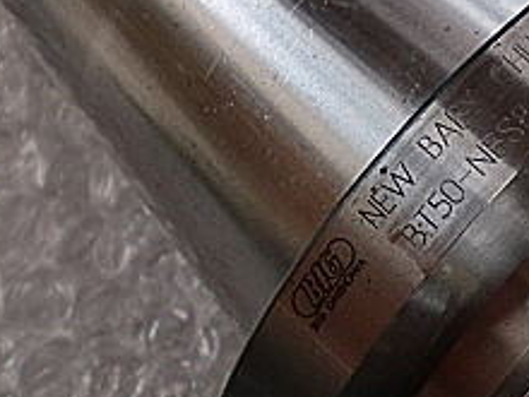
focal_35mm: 102
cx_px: 390
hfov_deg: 19.1
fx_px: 1559
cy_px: 164
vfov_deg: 14.5
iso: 64
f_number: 3.1
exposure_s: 1/125
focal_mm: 6.3
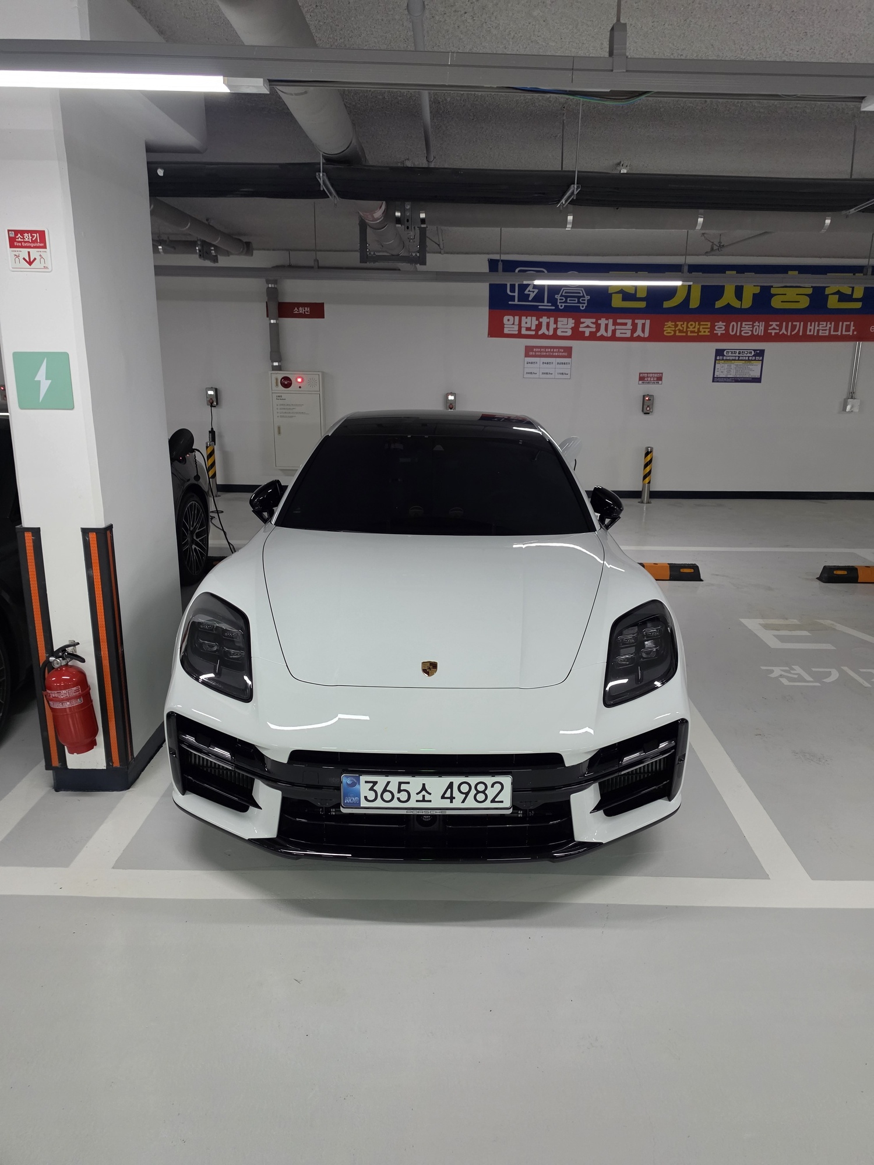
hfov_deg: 58.9
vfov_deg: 73.9
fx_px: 774
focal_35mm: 23
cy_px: 582
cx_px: 437
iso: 640
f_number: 1.4
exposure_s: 1/120
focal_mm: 6.5
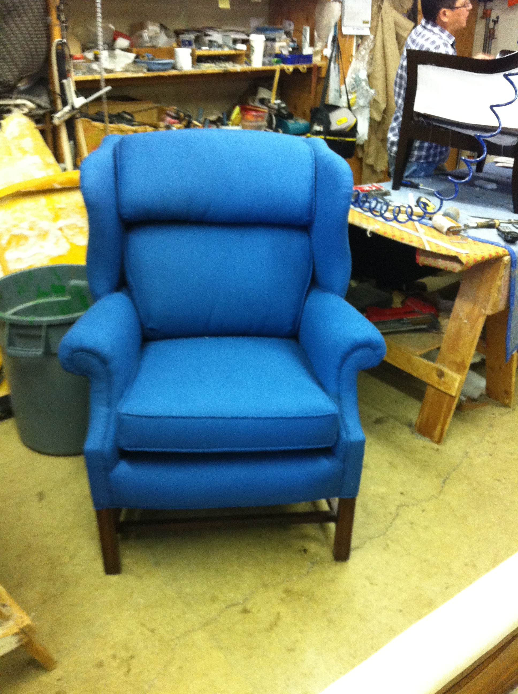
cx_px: 259
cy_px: 347
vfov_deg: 52.7
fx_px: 700
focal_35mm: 35
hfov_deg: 40.6
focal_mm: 3.85
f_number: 2.8
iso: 250
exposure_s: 1/15
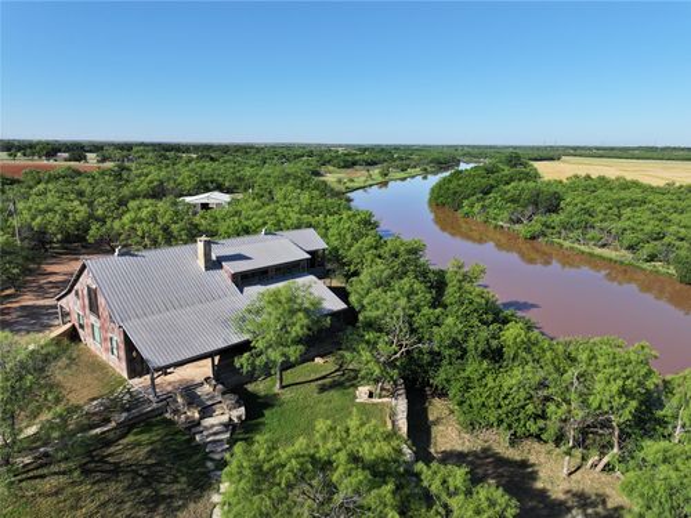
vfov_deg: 56.8
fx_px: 479
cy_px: 259
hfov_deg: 71.6
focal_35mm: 24
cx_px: 346
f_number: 2.8
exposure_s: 1/1600
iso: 110
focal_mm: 12.29
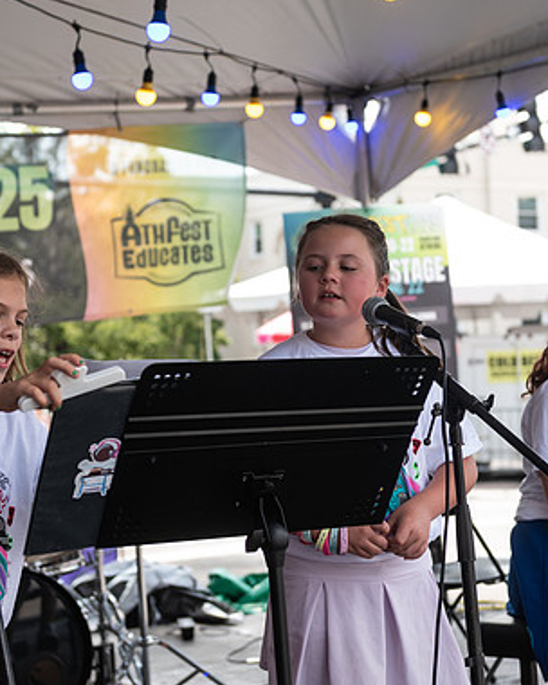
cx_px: 231
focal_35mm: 80
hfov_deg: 19.2
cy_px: 302
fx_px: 1622
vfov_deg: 23.8
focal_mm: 50
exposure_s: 1/320
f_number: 5
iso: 200
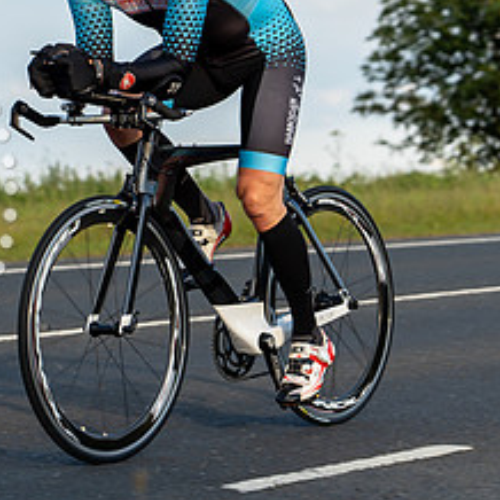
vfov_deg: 10.6
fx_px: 2696
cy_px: 75
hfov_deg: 10.6
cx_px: 158
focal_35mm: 165
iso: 125
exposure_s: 1/640
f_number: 4
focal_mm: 73
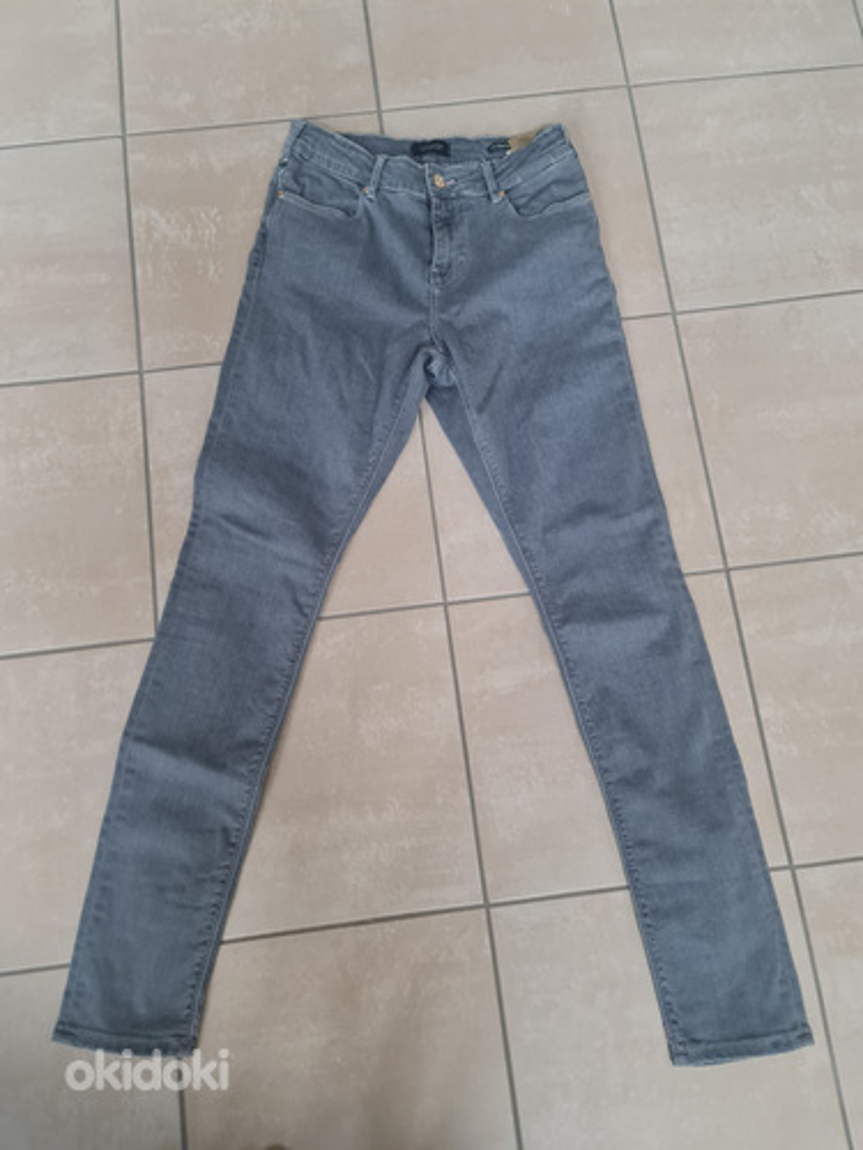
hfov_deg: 54.9
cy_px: 575
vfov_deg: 69.4
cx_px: 432
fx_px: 831
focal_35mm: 25
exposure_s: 1/50
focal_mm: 7
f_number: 1.8
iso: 500
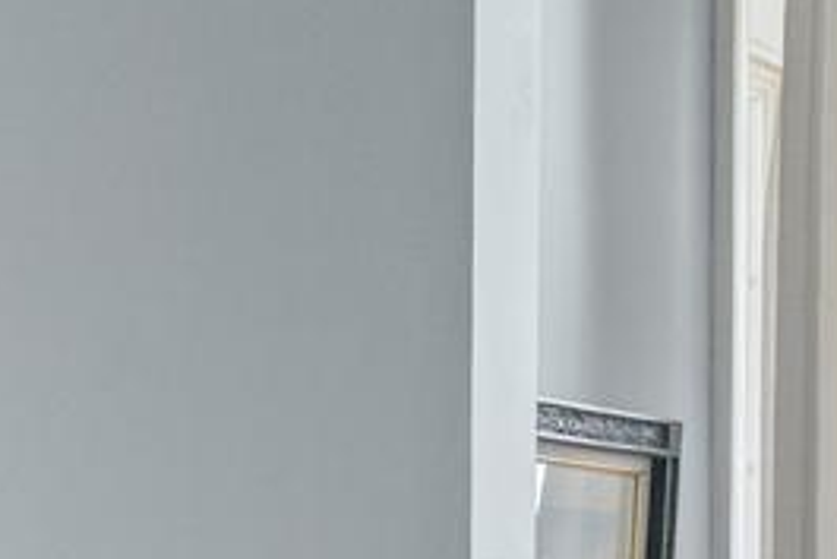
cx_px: -1845
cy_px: 854
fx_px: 2512
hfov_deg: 10.6
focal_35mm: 108
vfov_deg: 12.1
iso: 250
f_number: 7.1
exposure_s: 1/40
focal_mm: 14
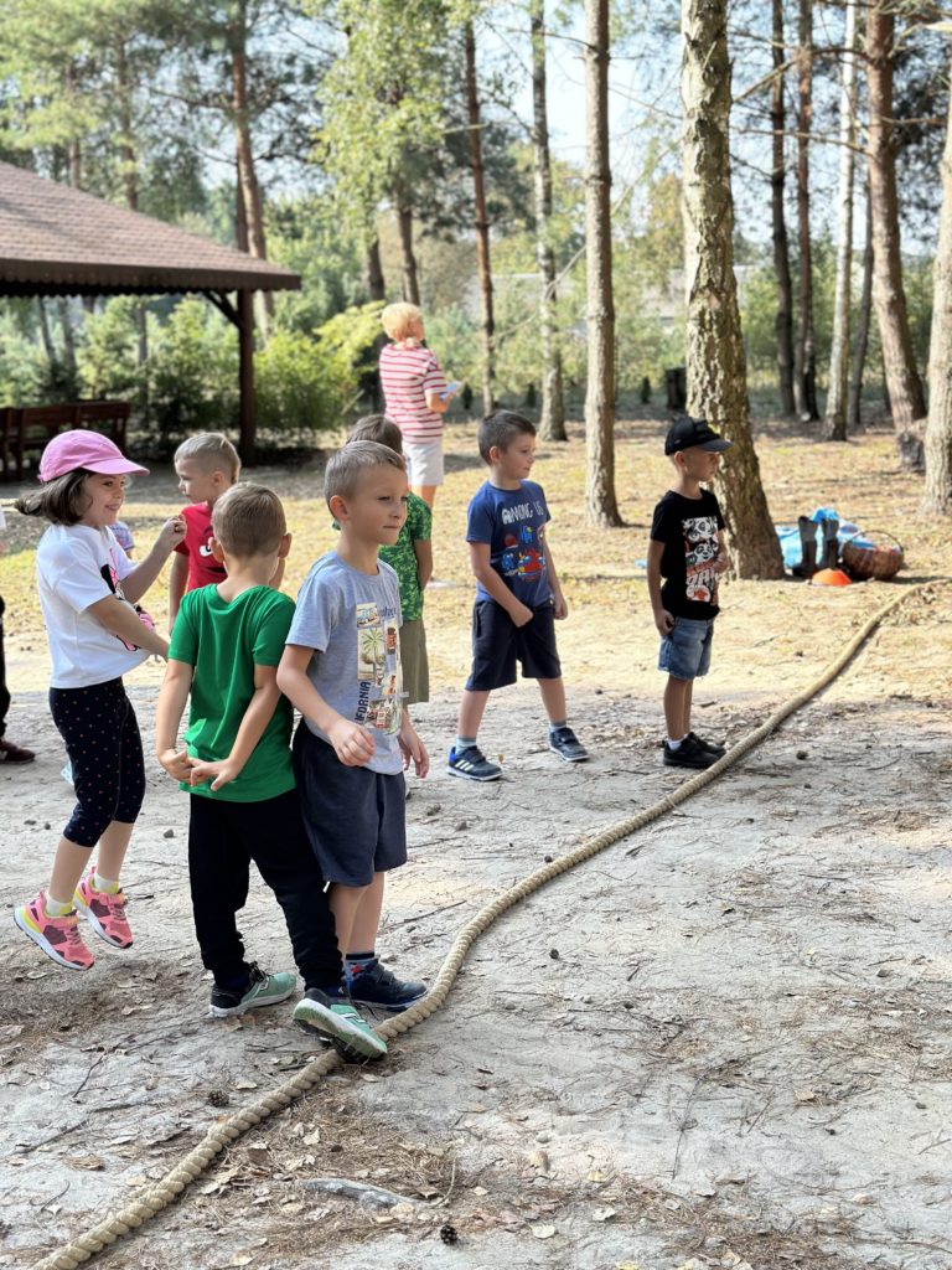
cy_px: 635
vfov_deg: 39.7
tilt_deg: -7.5
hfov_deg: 30.3
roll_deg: +0.1
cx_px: 476
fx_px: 1760
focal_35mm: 48
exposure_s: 1/823
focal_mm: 6.86
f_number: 1.78
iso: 80
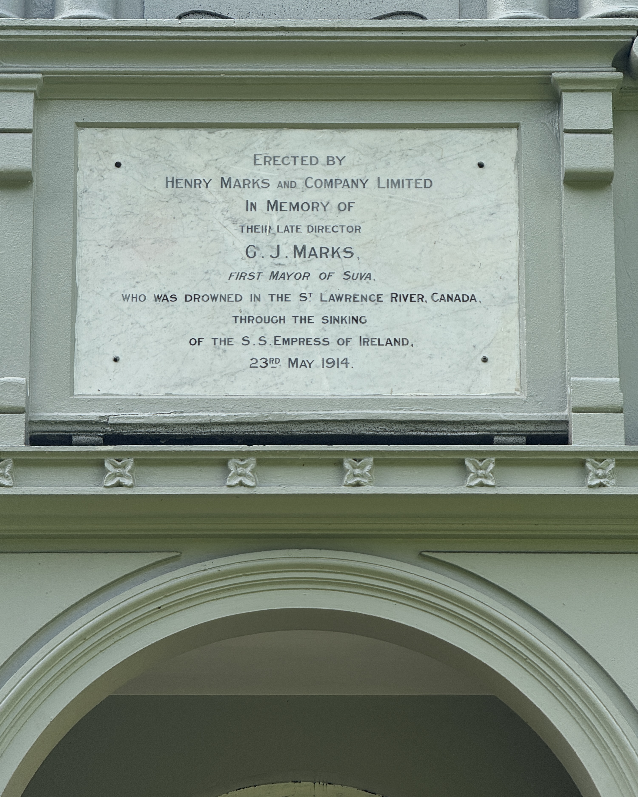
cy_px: 385
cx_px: 318
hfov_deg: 12.2
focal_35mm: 126
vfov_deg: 15.3
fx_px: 2974
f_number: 2.8
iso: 50
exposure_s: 1/537
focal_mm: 15.66
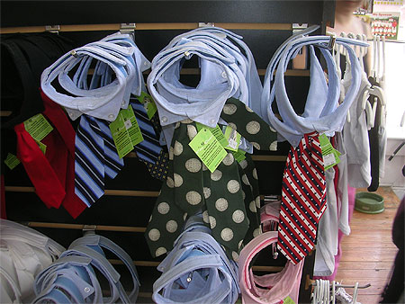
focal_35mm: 38
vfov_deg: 37.8
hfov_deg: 49.0
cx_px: 202
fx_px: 445
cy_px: 152
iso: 50
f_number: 2.8
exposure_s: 1/30
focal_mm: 5.8
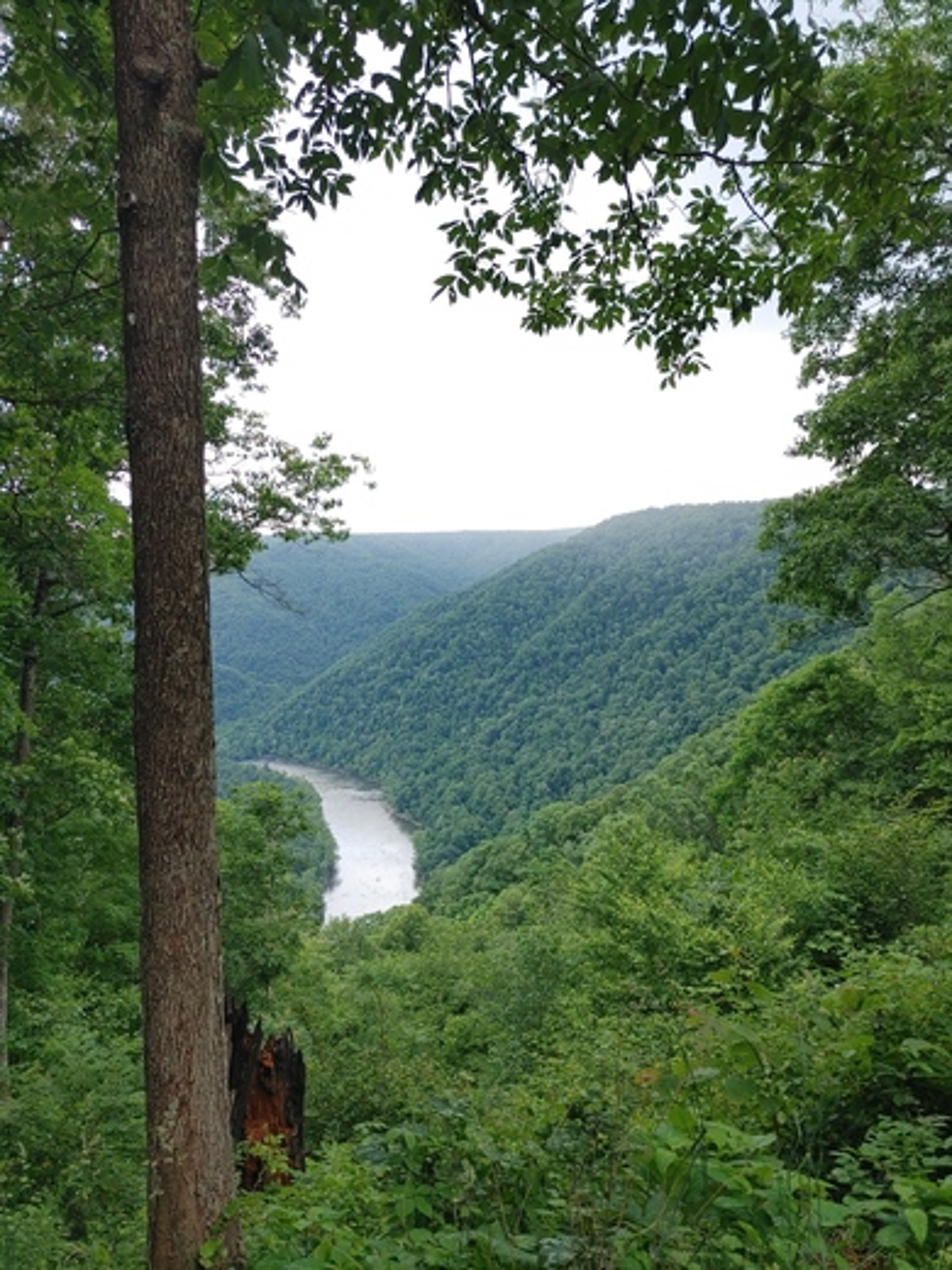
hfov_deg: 53.1
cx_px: 476
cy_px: 635
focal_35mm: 26
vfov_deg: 67.3
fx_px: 953
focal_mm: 4.81
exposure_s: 1/155
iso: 50
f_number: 1.8
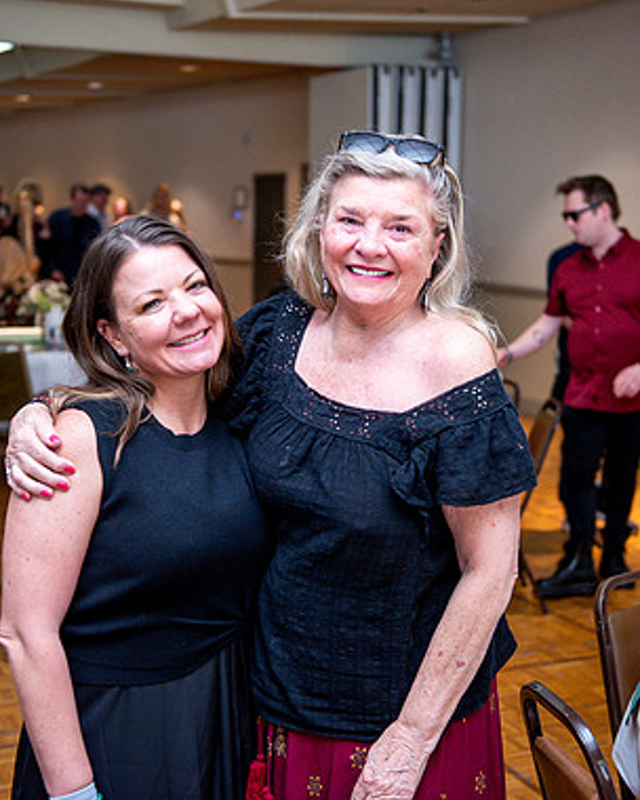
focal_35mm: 63
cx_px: 320
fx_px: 1492
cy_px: 397
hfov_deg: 24.2
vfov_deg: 30.0
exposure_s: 1/160
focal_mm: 44
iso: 2000
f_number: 2.8
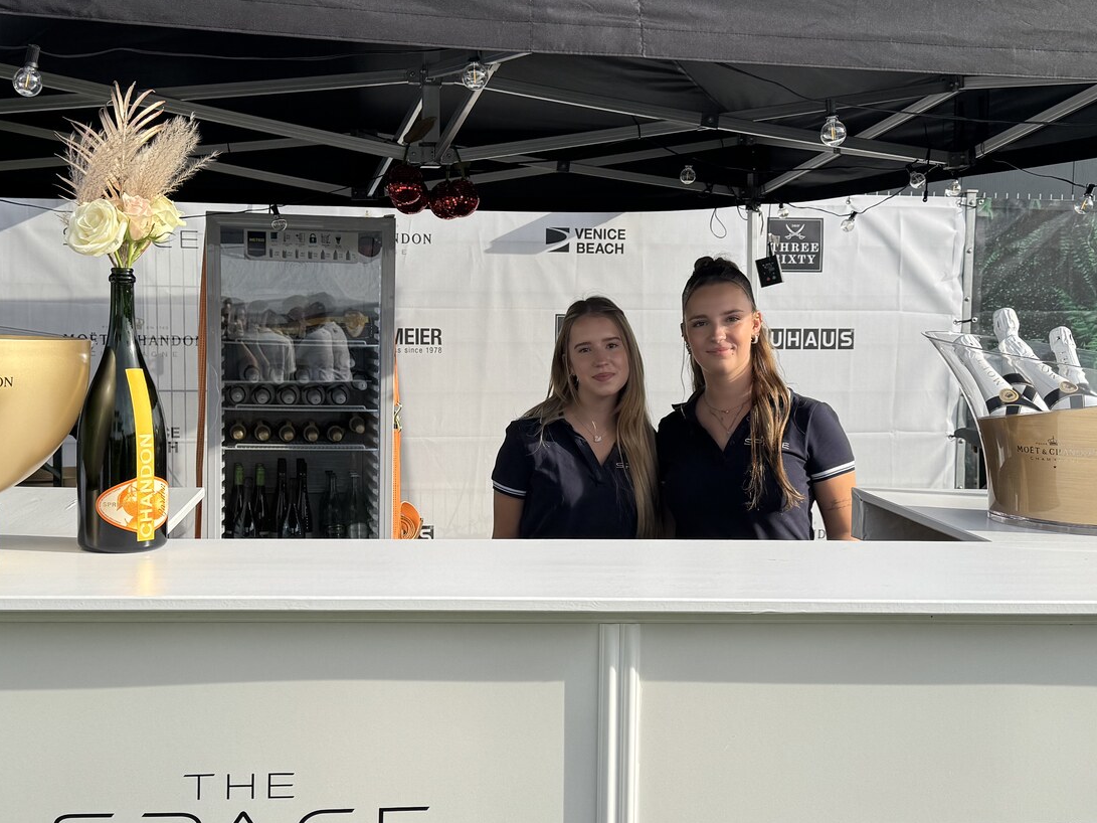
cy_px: 437
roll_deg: -0.6
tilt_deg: -4.6
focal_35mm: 44
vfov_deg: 32.9
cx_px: 502
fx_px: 1394
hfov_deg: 42.9
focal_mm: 6.76
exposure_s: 1/4310
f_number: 1.78
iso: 80
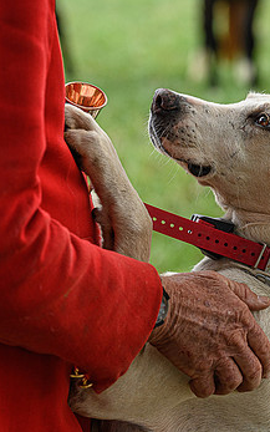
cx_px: 236
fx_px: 1918
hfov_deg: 8.0
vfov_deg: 12.8
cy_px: 167
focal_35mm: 163
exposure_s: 1/320
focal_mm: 83
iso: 400
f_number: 3.5
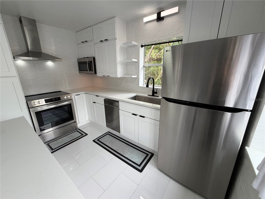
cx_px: 132
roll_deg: +1.3
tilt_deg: -15.3
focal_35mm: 14
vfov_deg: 85.7
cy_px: 100
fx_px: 107
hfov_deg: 102.1
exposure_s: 1/120
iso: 50
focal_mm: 2.22
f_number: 2.2
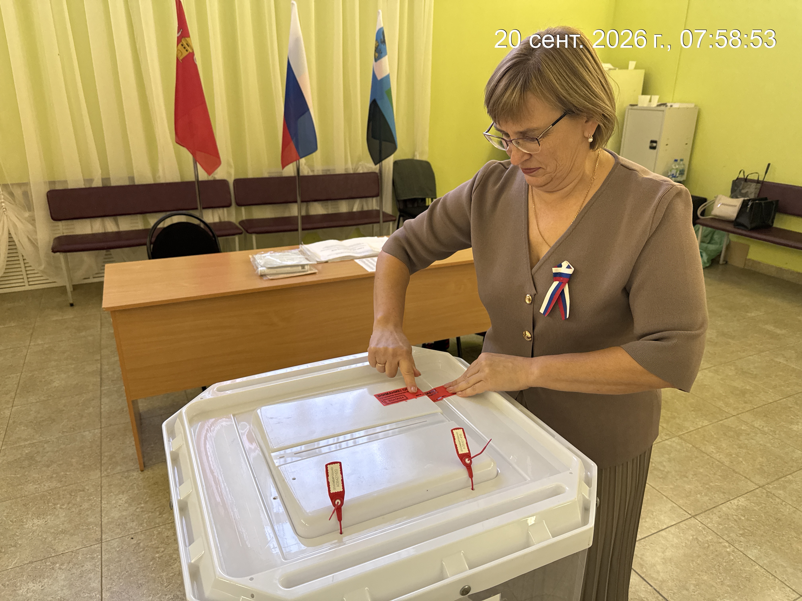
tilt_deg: -19.8
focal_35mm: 24
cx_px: 401
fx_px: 556
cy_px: 300
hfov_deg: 71.6
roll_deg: -0.3
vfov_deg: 56.8
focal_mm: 6.76
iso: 160
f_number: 1.78
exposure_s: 1/100
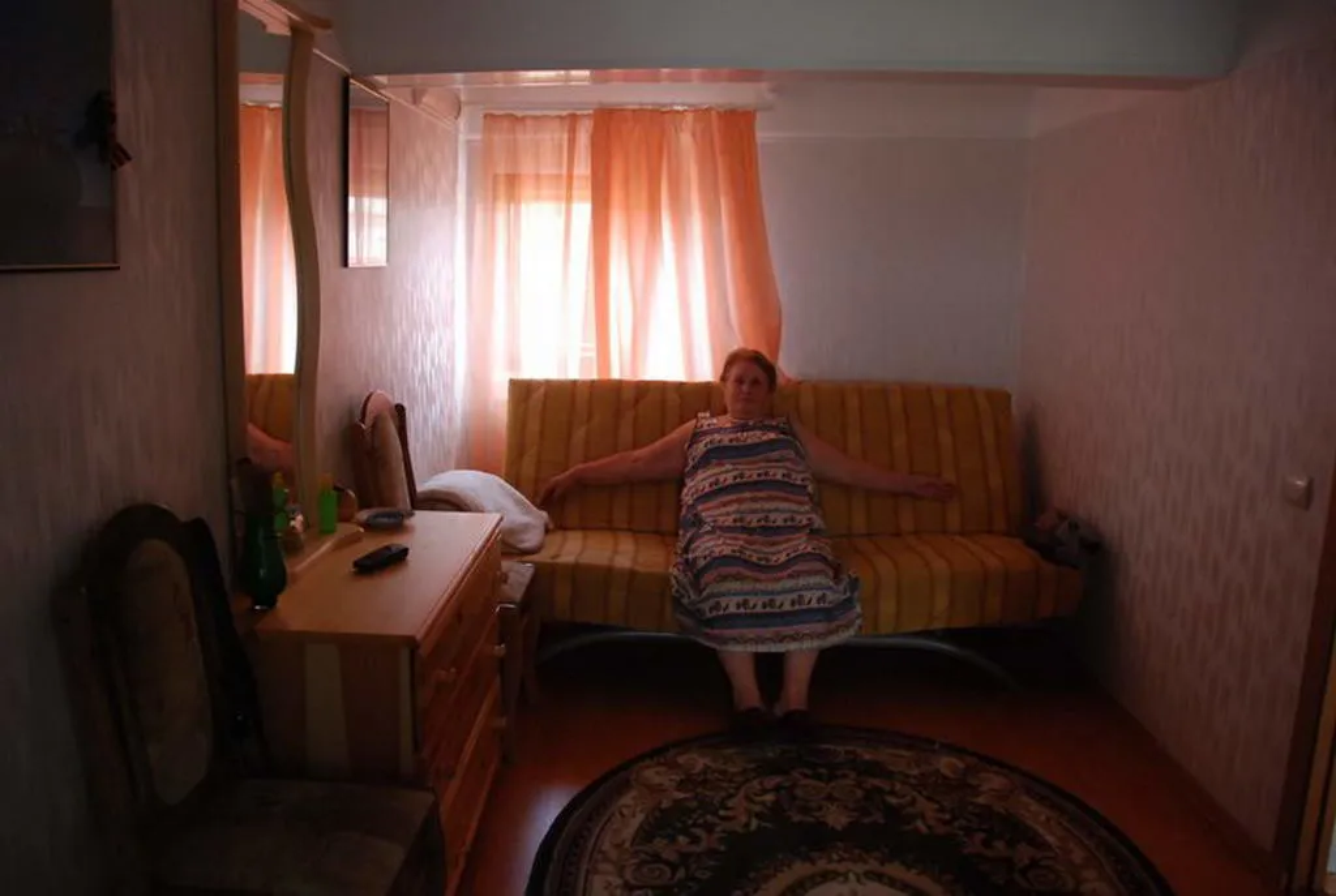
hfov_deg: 67.3
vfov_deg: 48.1
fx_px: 1004
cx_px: 668
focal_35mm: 27
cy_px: 448
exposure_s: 1/125
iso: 1000
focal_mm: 18
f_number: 3.5
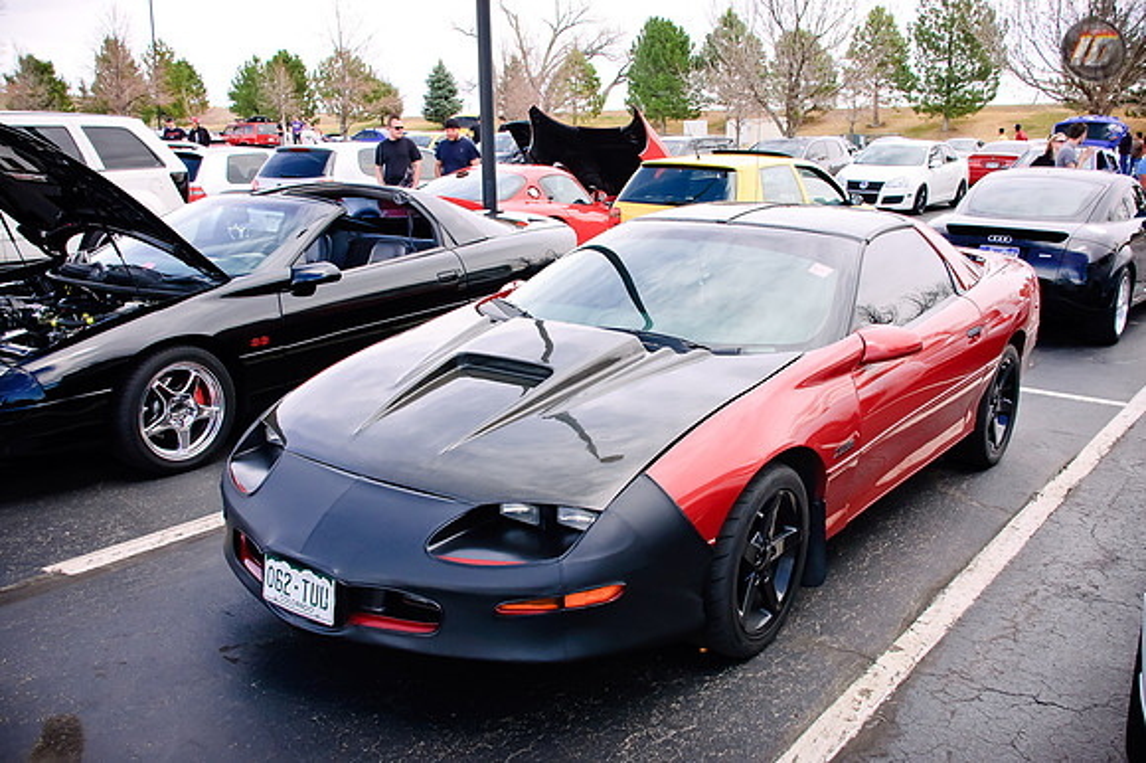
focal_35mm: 33
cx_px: 573
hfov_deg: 57.3
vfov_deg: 39.9
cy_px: 382
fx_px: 1050
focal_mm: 22
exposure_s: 1/125
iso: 200
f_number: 5.6
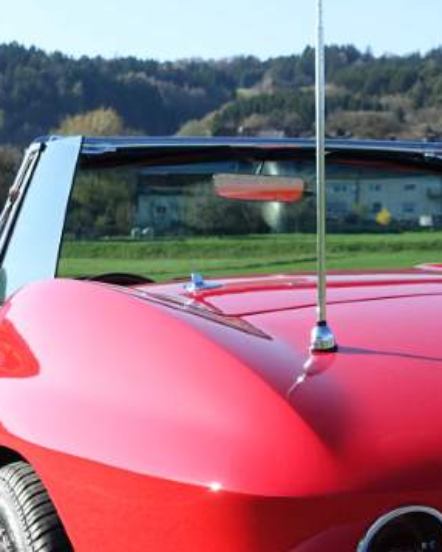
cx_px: 326
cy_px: 456
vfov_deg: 15.4
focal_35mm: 124
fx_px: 2026
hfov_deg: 12.4
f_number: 4
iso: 125
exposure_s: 1/500
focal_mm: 14.9
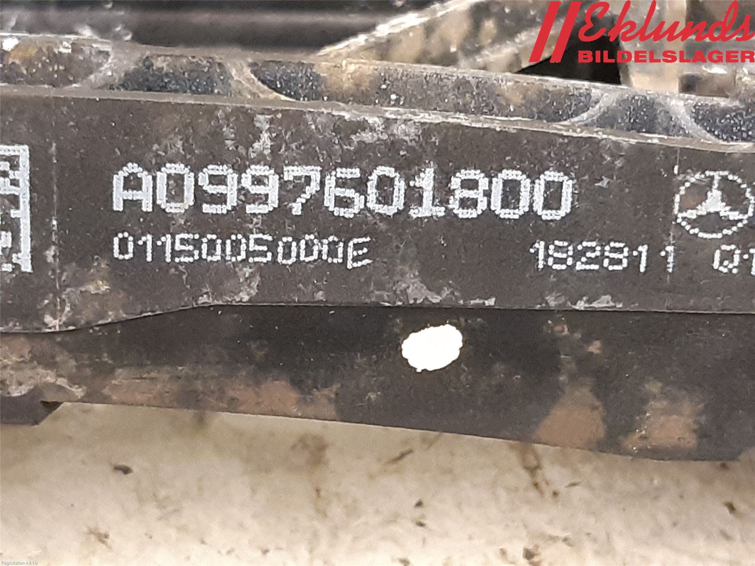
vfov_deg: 53.1
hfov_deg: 67.3
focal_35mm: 26
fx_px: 567
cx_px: 378
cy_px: 283
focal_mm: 3.93
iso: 400
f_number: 1.7
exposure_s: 1/25
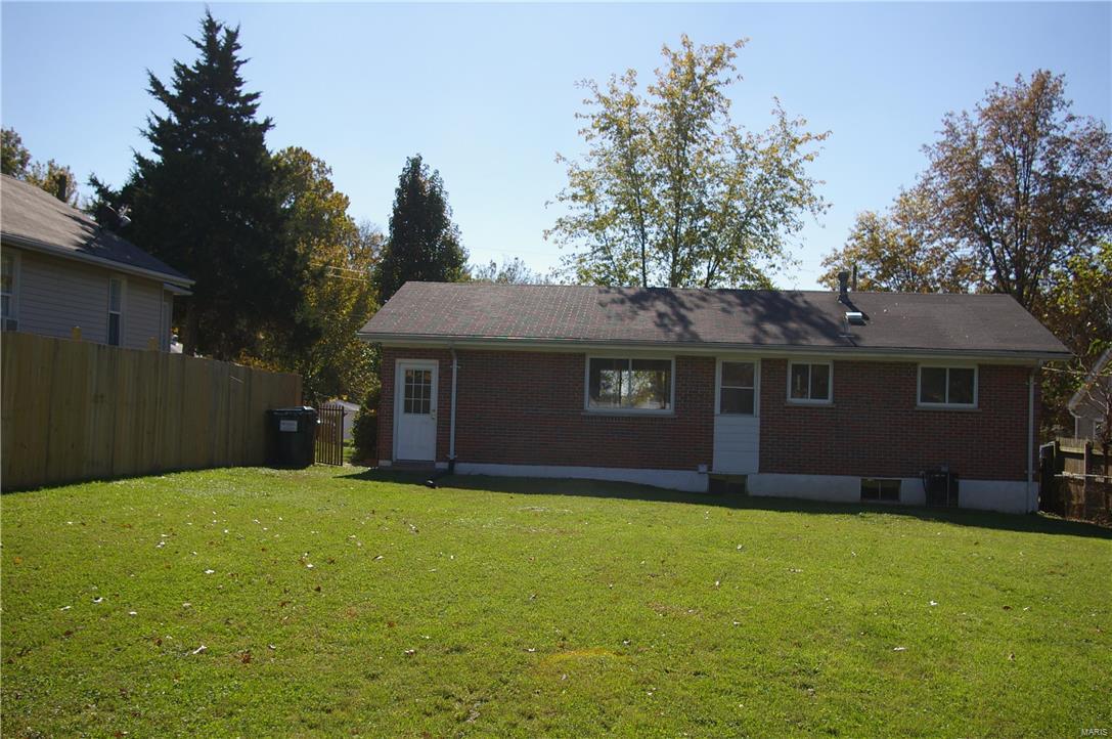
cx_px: 556
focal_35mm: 39
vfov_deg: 34.1
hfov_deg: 49.6
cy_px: 370
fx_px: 1203
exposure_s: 1/1500
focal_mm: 26
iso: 200
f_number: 5.6
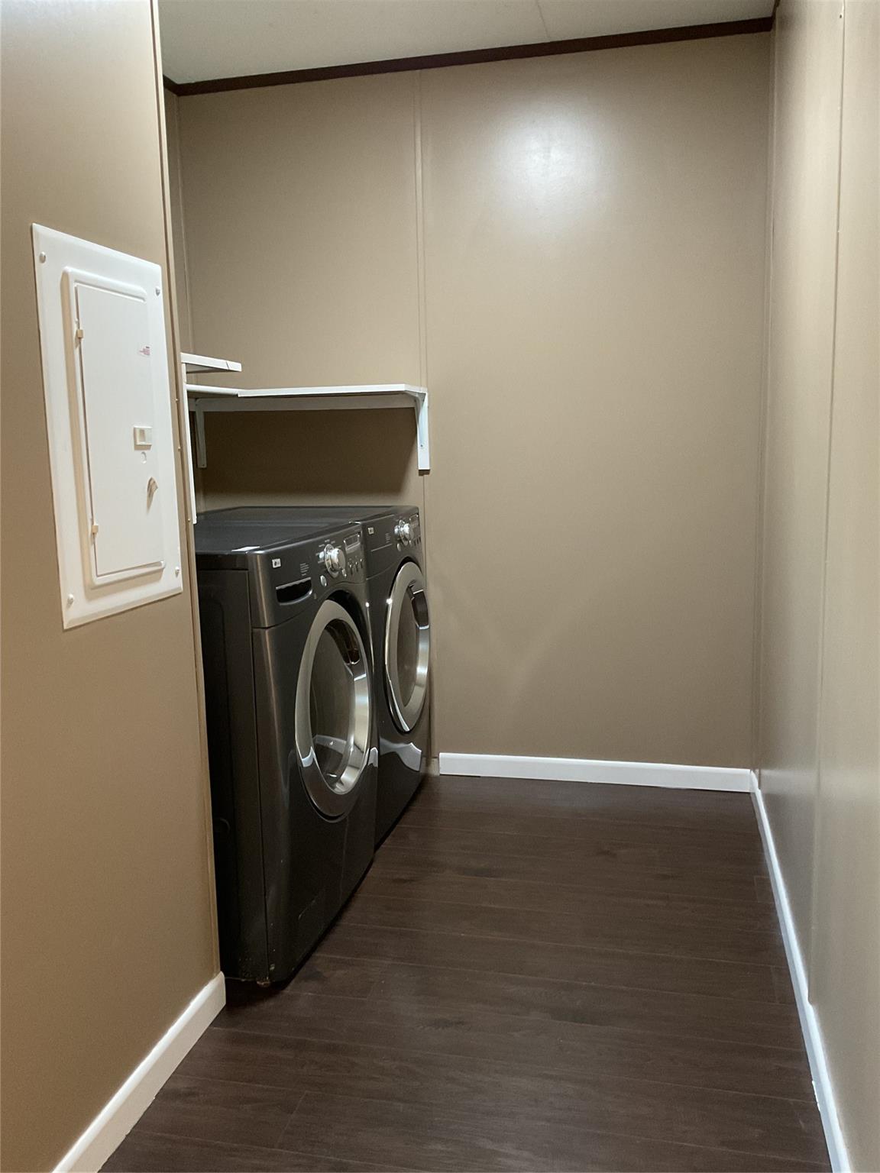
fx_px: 983
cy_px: 586
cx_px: 440
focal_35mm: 29
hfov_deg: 48.2
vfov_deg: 61.7
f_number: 1.8
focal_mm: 3
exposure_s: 1/40
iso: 320
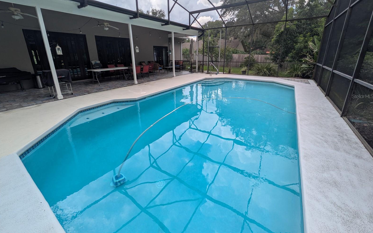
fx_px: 152
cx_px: 186
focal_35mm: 15
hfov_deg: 101.5
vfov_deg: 74.2
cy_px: 96
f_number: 2.2
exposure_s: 1/724
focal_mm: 1.83
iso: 42
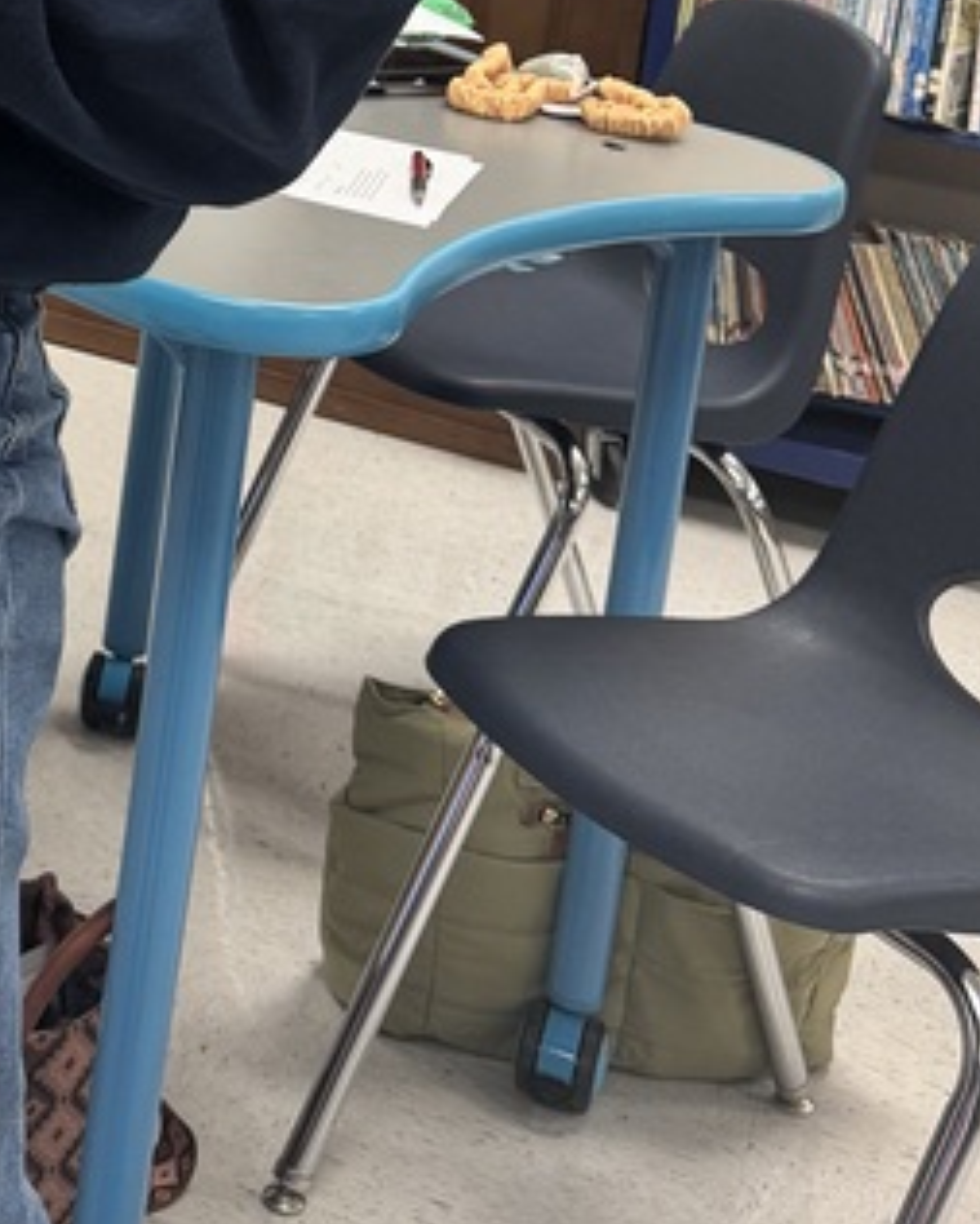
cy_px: -310
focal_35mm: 76
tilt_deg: -5.7
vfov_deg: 22.7
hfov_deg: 18.8
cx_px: -263
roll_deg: -6.3
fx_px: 2754
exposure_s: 1/90
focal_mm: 6.76
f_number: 1.78
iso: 125
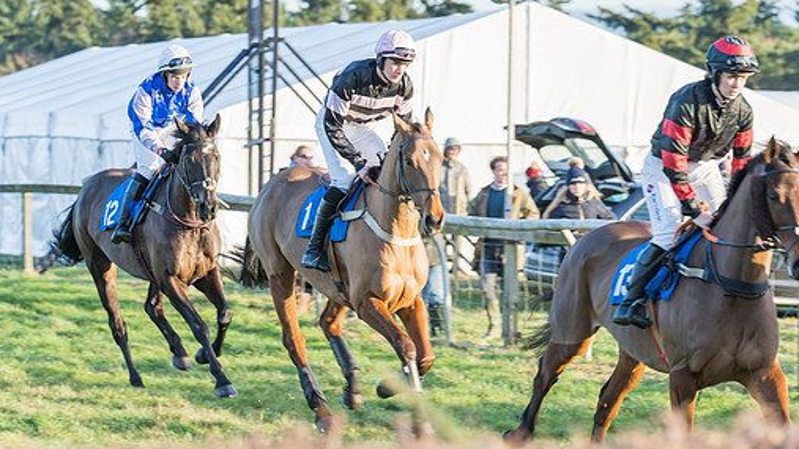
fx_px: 4343
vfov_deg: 5.9
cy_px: 209
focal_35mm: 205
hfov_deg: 10.5
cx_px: 426
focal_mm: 168
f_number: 5.6
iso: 200
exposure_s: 1/125
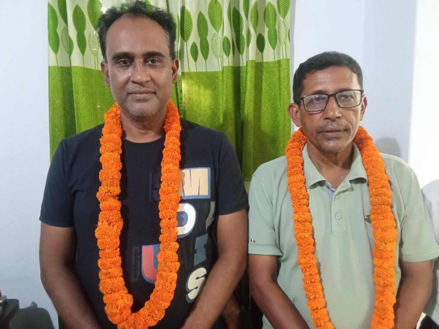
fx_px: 342
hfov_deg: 65.3
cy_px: 164
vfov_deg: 51.4
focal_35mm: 27
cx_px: 220
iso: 2023
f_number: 2.2
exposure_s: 1/15
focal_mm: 3.79
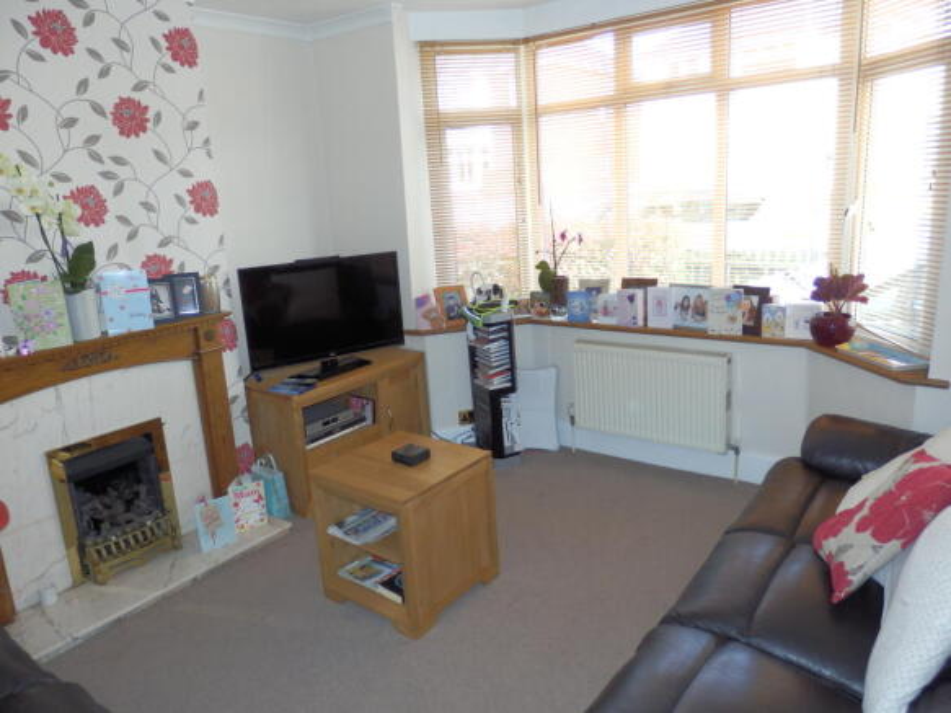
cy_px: 356
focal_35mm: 25
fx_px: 687
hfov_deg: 69.4
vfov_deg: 54.9
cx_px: 476
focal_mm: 4.5
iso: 125
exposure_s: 1/30
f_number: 3
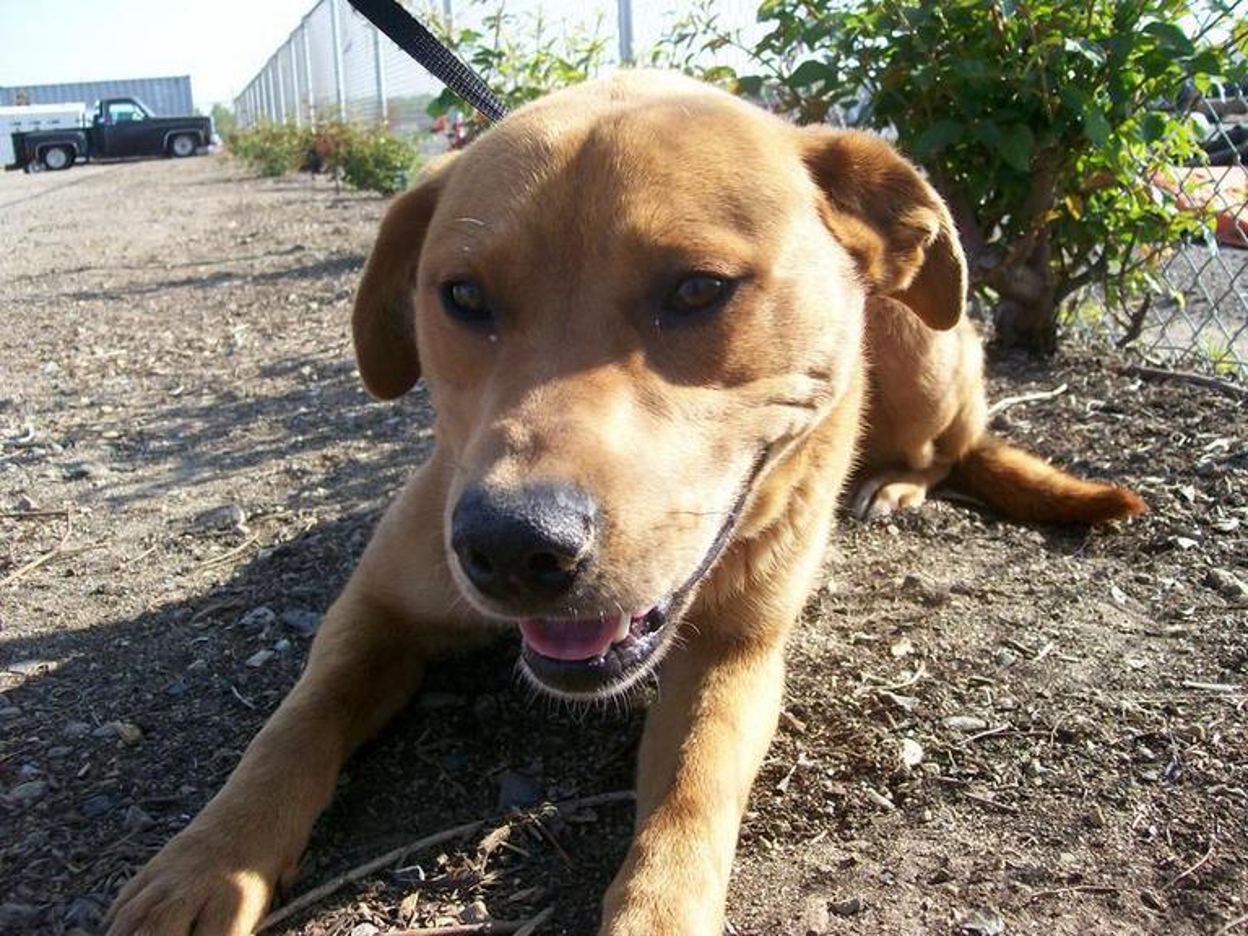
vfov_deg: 39.7
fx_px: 1298
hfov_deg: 51.4
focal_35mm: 36
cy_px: 468
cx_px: 624
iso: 80
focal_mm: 6
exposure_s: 1/590
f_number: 2.7
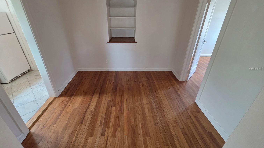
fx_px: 105
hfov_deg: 102.9
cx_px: 126
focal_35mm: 15
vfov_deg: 70.4
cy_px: 69
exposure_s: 1/60
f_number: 1.9
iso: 320
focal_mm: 2.2
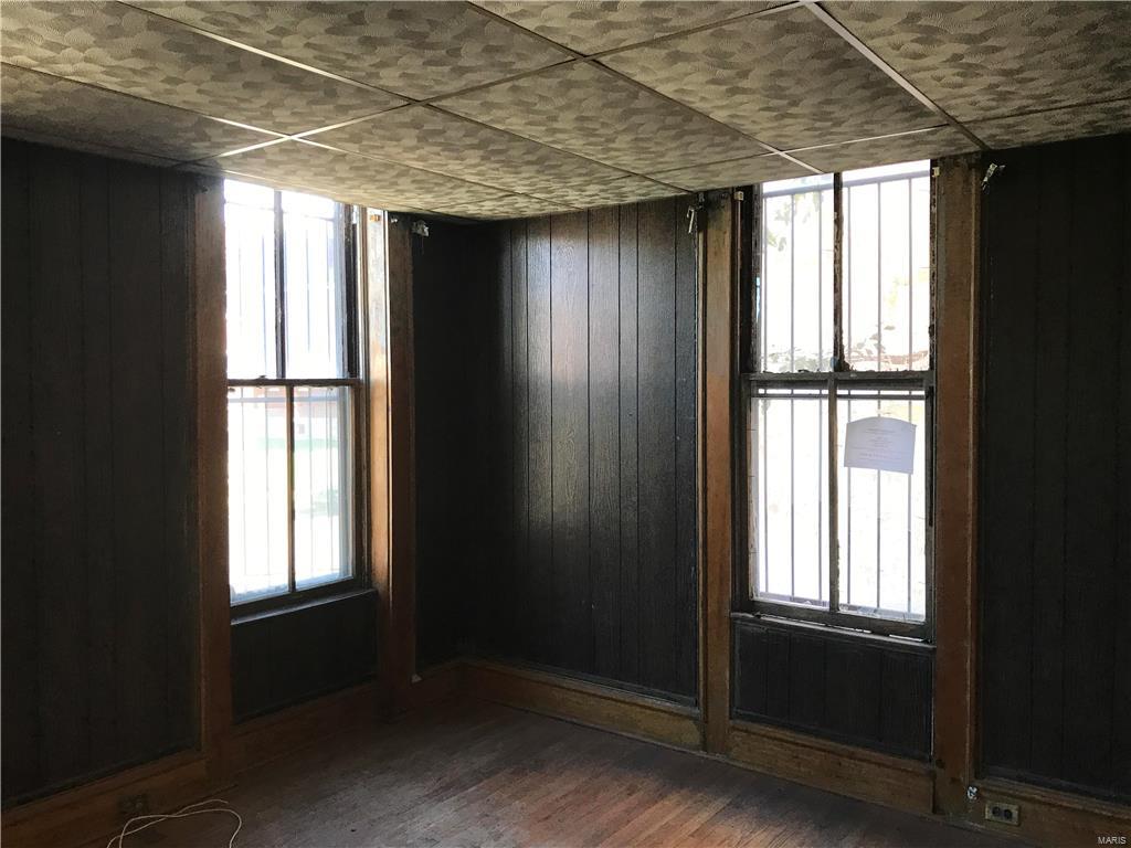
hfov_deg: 63.4
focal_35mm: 28
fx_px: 915
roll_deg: -0.4
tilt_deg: -1.7
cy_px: 424
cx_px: 566
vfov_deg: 49.7
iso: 25
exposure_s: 1/30
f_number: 1.8
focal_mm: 3.99
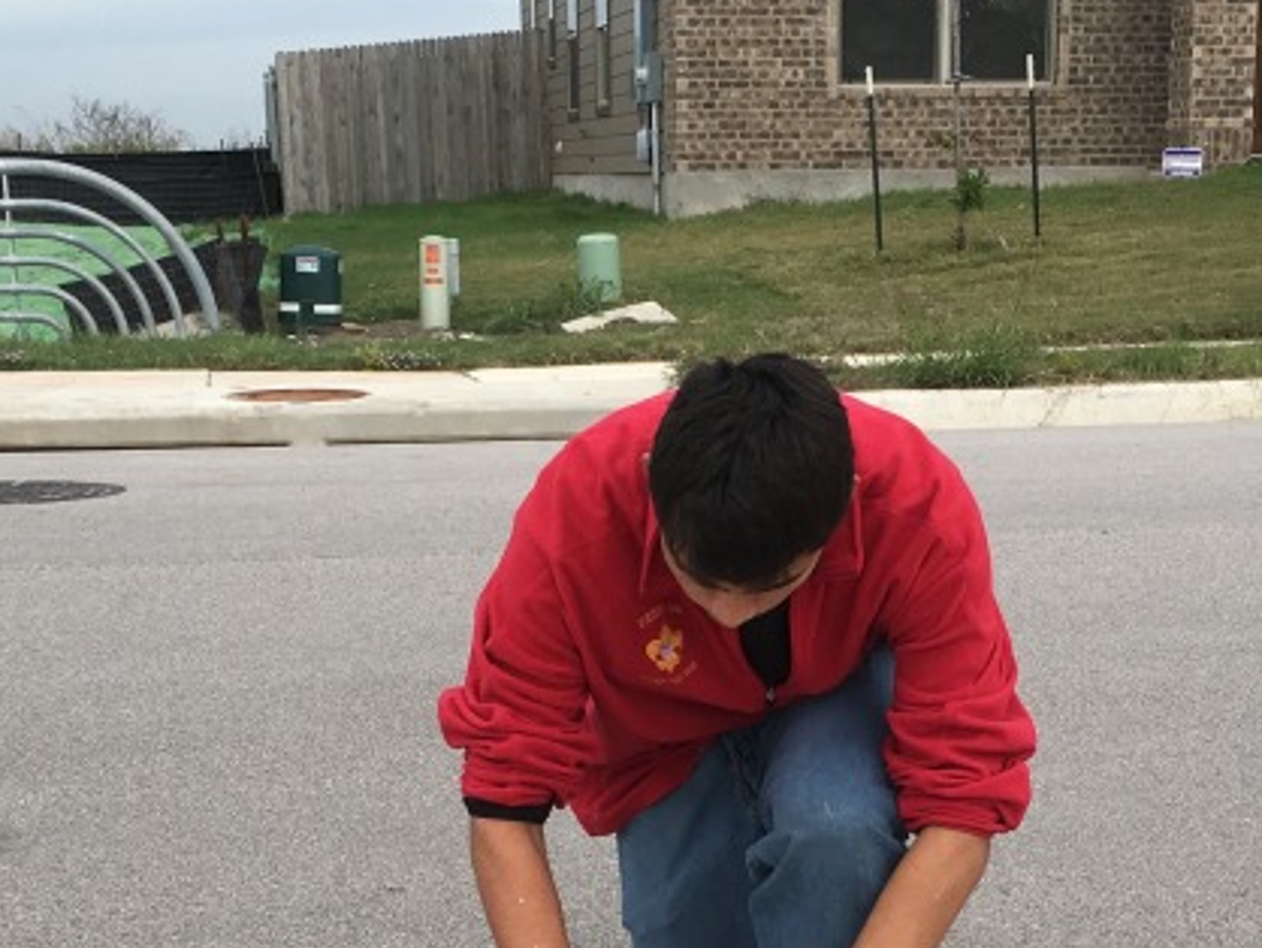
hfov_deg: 27.4
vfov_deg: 20.3
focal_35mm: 71
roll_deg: +0.7
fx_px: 2590
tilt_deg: -14.7
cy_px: 879
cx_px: 655
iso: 25
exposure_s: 1/874
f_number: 2.2
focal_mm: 4.15
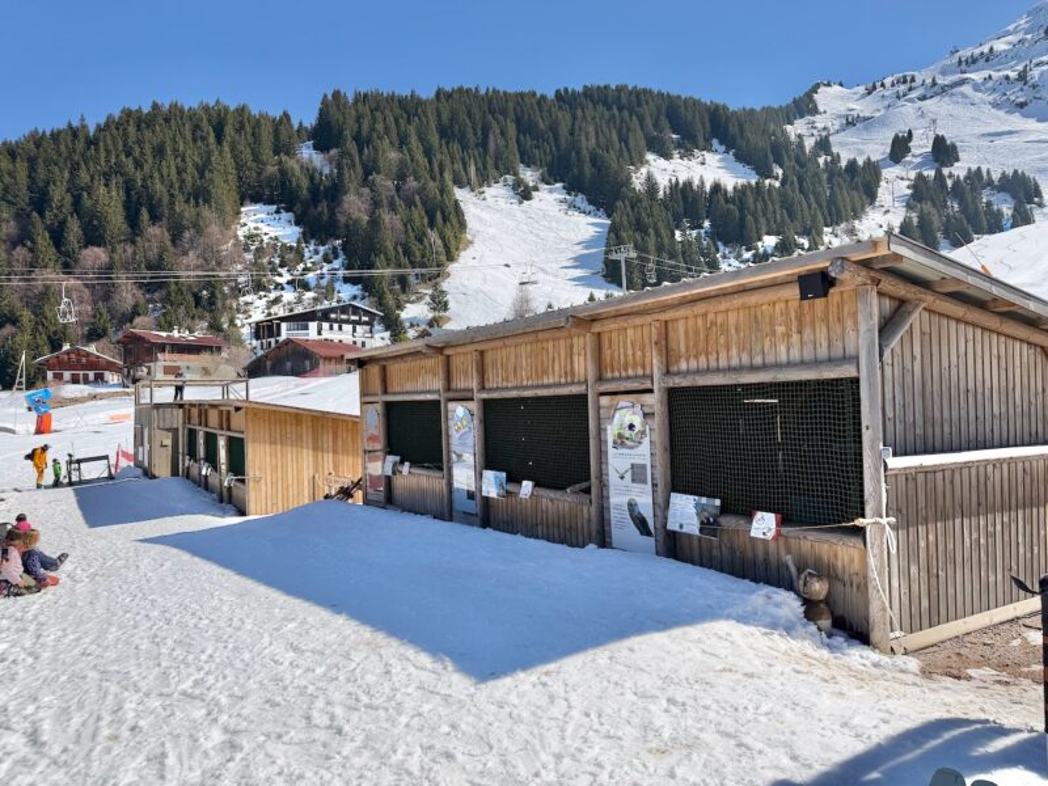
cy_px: 393
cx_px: 524
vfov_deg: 56.8
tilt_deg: -0.1
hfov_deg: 71.6
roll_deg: +1.5
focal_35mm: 24
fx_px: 727
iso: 80
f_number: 1.78
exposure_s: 1/8130
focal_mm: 6.76
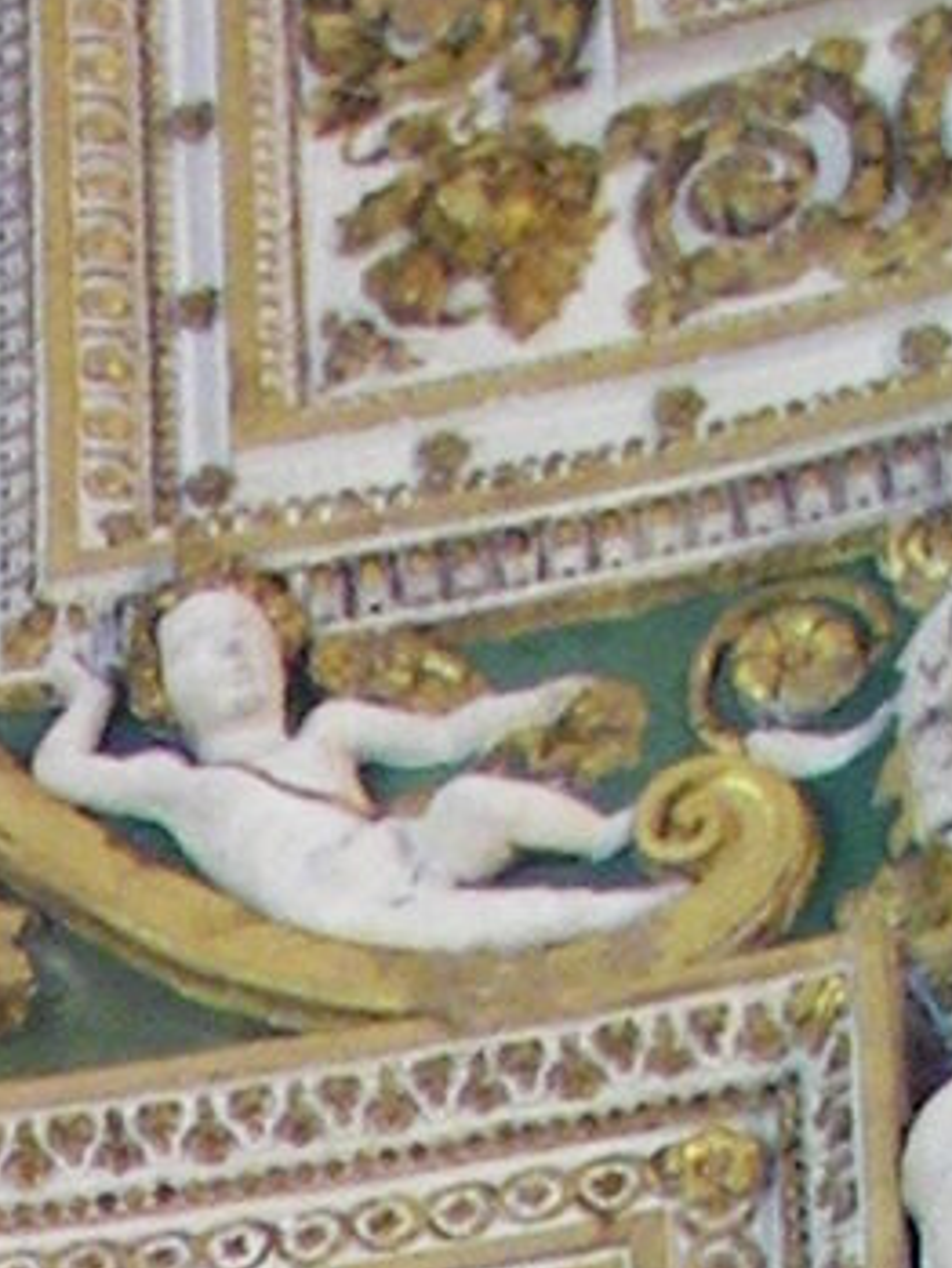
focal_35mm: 264
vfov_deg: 6.8
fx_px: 9675
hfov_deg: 5.5
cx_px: -1239
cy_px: 3851
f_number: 2.8
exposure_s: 1/15
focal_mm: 6
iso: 125
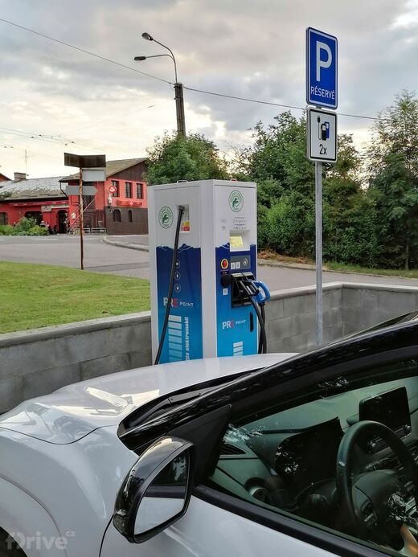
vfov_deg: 53.9
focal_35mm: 34
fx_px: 547
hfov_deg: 41.8
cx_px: 209
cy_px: 278
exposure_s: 1/134
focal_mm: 5.3
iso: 50
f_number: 1.8
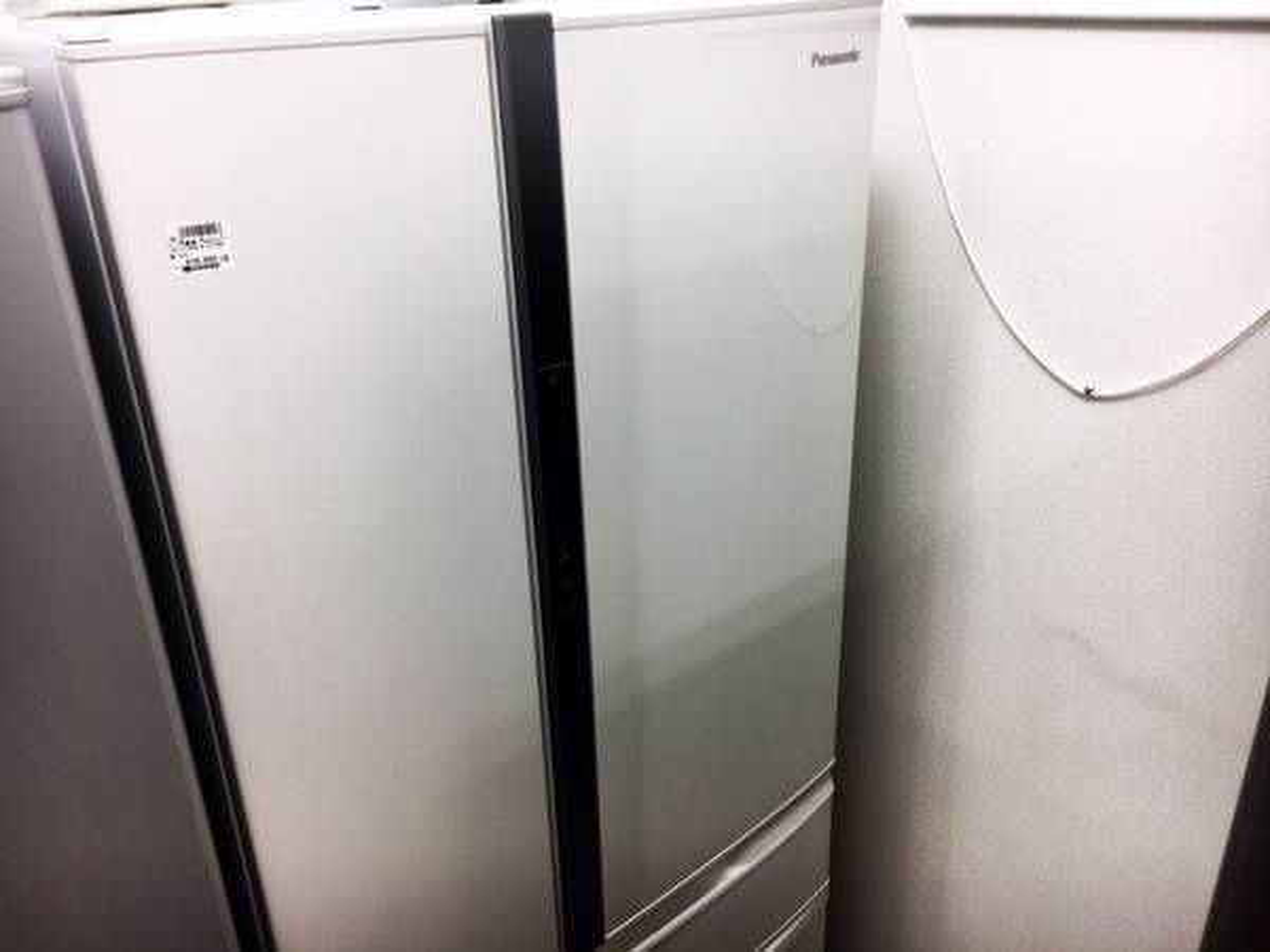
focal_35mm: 29
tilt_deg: -24.7
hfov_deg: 61.7
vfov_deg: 48.2
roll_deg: +1.5
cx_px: 635
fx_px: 1064
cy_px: 476
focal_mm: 4.15
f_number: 2.2
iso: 32
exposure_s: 1/50
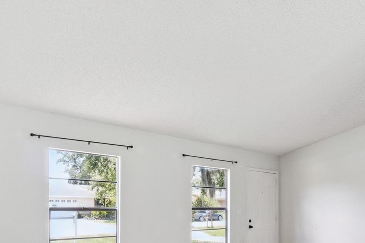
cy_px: 205
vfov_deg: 46.1
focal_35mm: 26
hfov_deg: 68.9
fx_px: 264
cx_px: 214
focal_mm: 10
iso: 1600
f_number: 11
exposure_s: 1/45
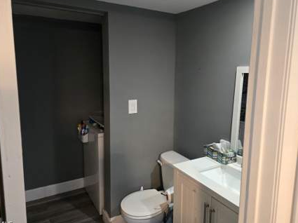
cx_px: 150
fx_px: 224
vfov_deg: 53.0
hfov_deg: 67.3
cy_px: 104
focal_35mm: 26
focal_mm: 6.3
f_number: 1.7
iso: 800
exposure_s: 1/60
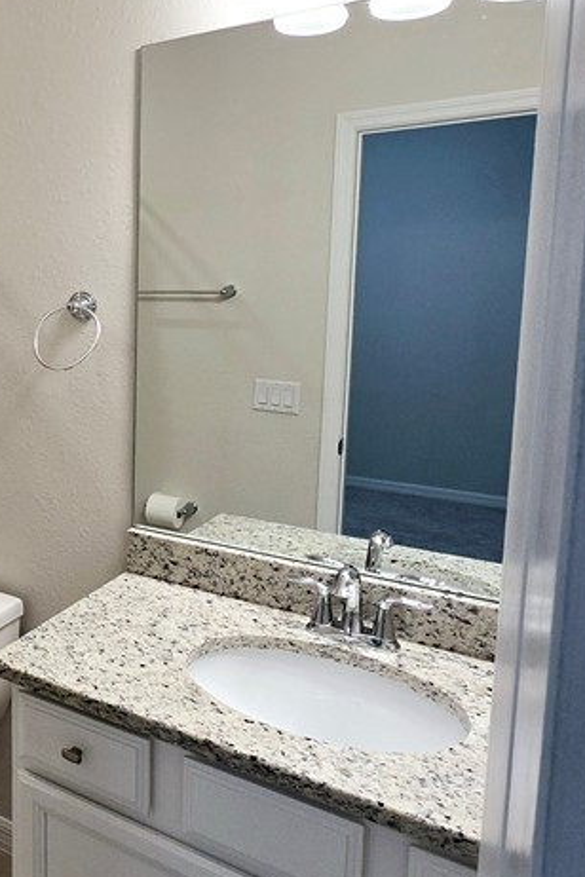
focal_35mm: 30
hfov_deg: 35.7
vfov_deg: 61.6
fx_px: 731
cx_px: -89
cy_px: 372
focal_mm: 2.2
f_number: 2.2
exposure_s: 1/120
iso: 100
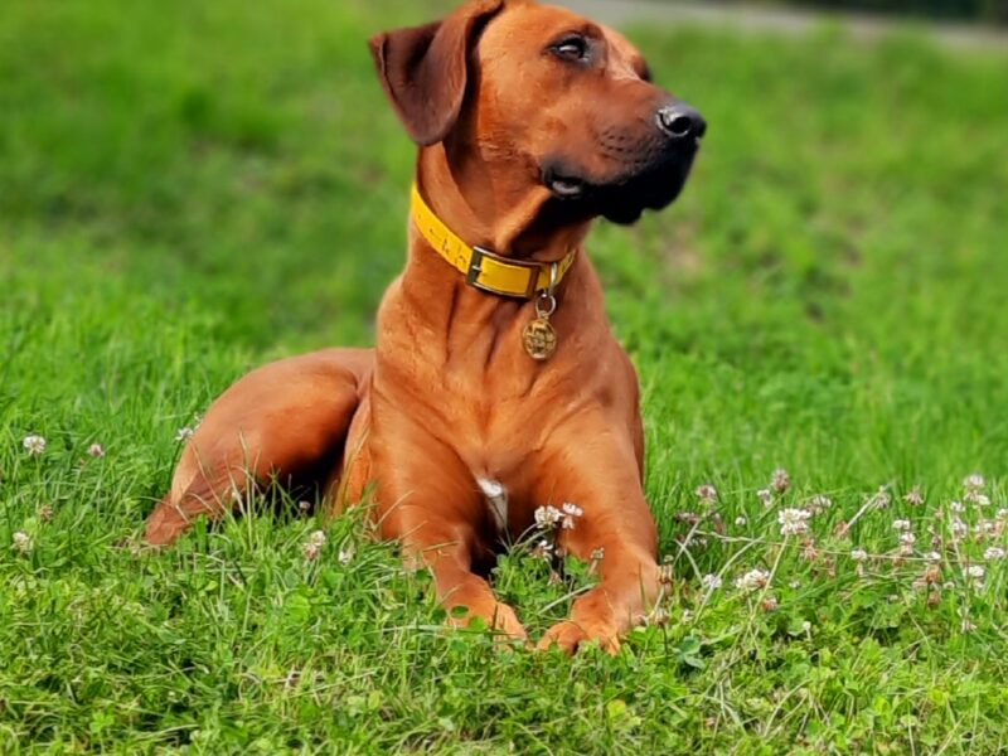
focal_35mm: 24
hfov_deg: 71.6
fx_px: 699
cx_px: 504
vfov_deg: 56.8
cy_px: 378
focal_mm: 5.23
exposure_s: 1/303
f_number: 1.8
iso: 25
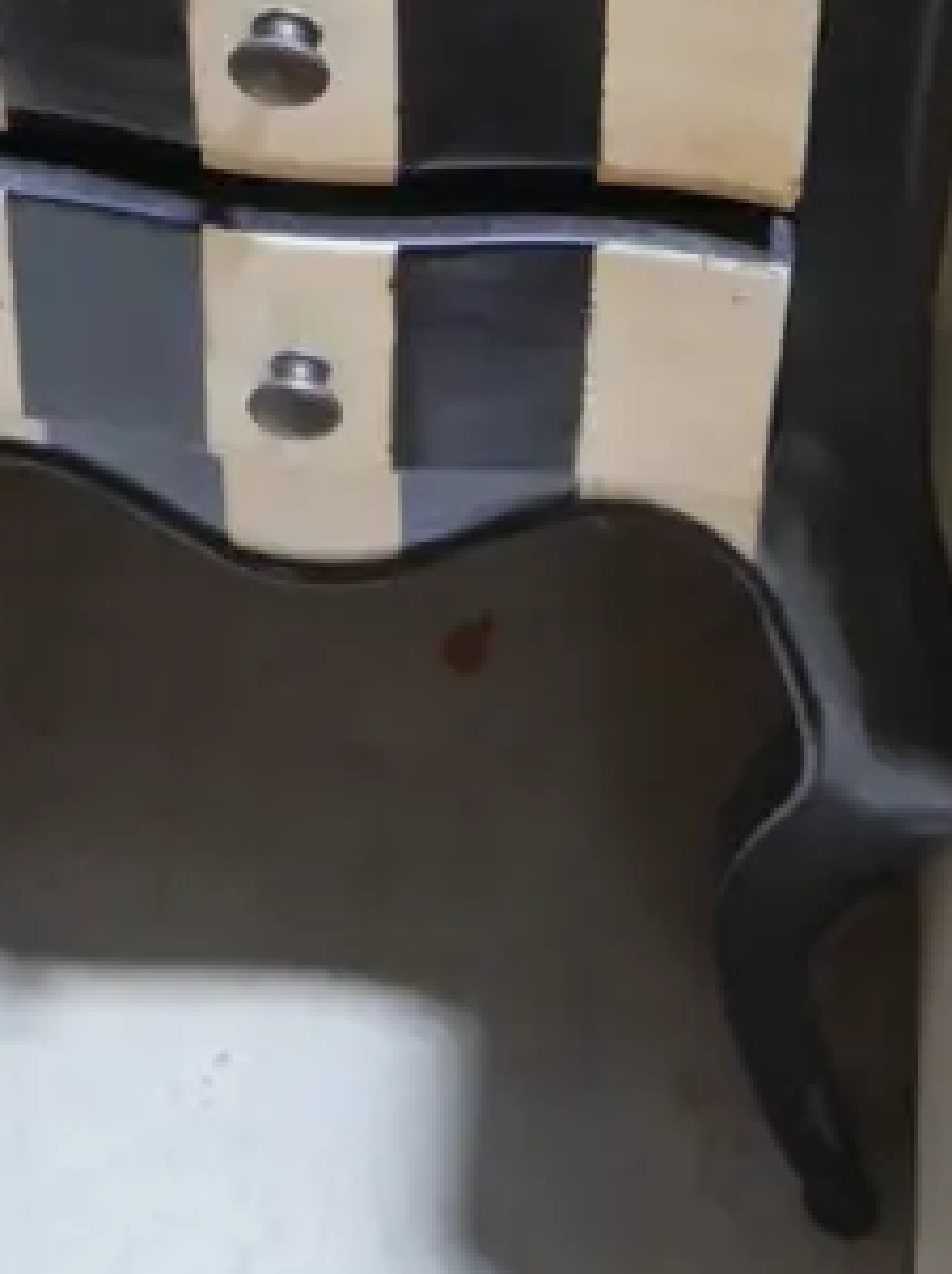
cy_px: -779
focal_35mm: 109
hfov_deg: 13.5
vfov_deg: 16.1
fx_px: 4005
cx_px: 207
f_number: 3.6
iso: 800
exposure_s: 1/60
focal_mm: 16
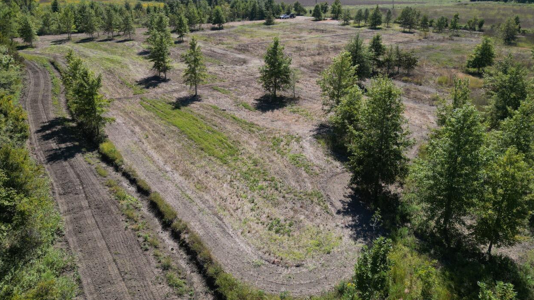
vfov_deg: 42.7
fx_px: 382
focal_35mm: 27
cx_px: 272
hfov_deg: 69.9
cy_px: 127
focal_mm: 6.72
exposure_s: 1/3200
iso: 160
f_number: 1.7
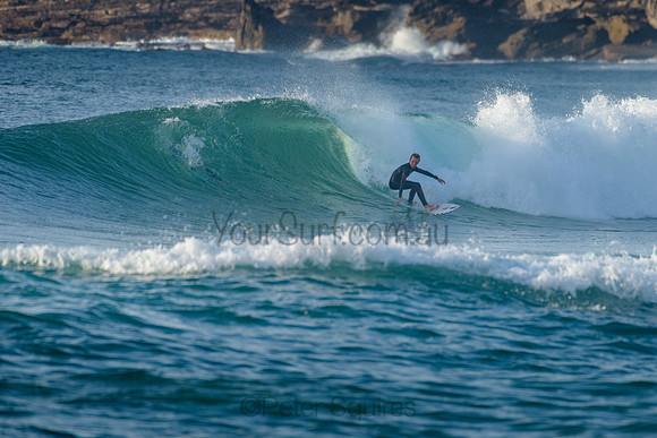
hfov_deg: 3.4
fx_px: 11192
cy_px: 176
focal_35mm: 613
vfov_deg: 2.2
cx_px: 400
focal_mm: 500
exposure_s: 1/2000
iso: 400
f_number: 5.6
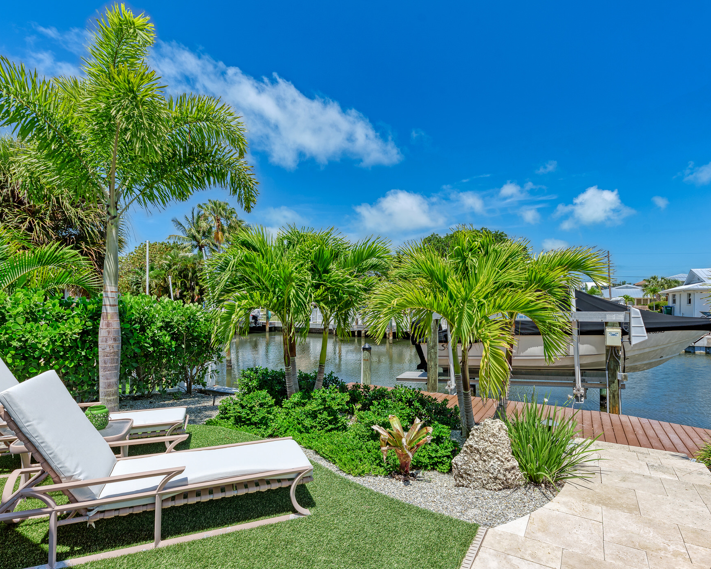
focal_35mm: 19
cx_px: 373
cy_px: 297
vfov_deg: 70.8
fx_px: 400
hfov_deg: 83.2
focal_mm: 16
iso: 100
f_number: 7.1
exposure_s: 1/100
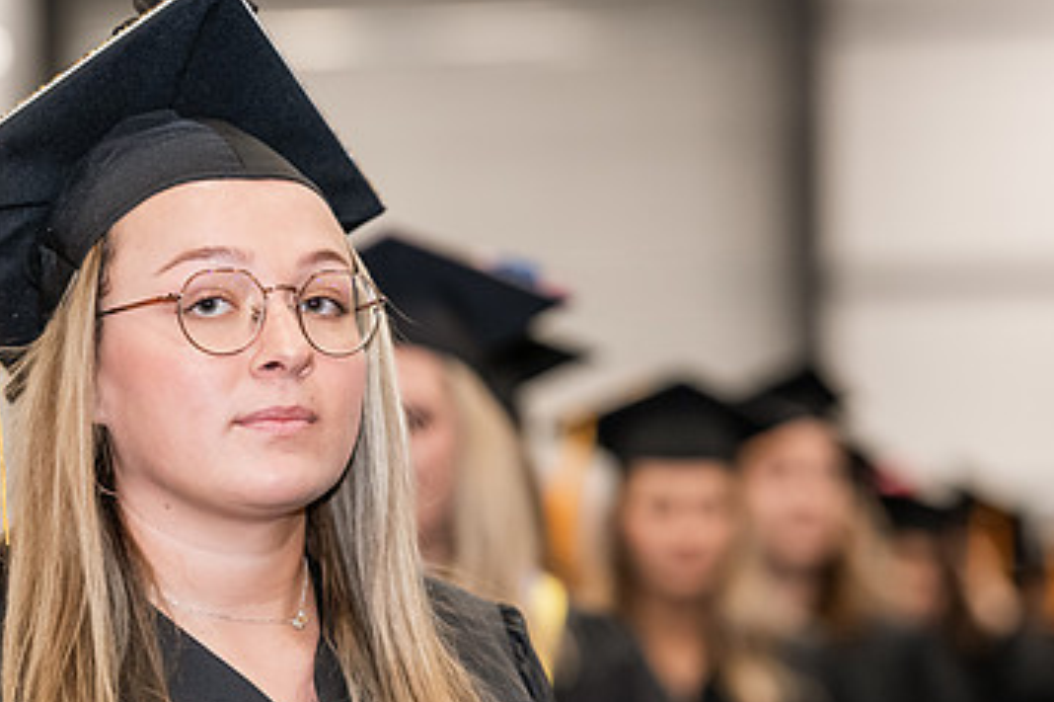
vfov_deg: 6.9
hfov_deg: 10.3
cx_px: 370
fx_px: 5823
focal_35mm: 199
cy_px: 511
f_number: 3.2
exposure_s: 1/200
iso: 2000
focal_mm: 122
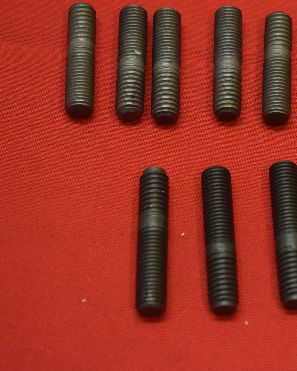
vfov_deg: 14.9
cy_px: 179
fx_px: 1415
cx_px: 298
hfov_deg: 11.9
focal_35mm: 129
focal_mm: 55
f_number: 5.6
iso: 800
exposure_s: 1/60
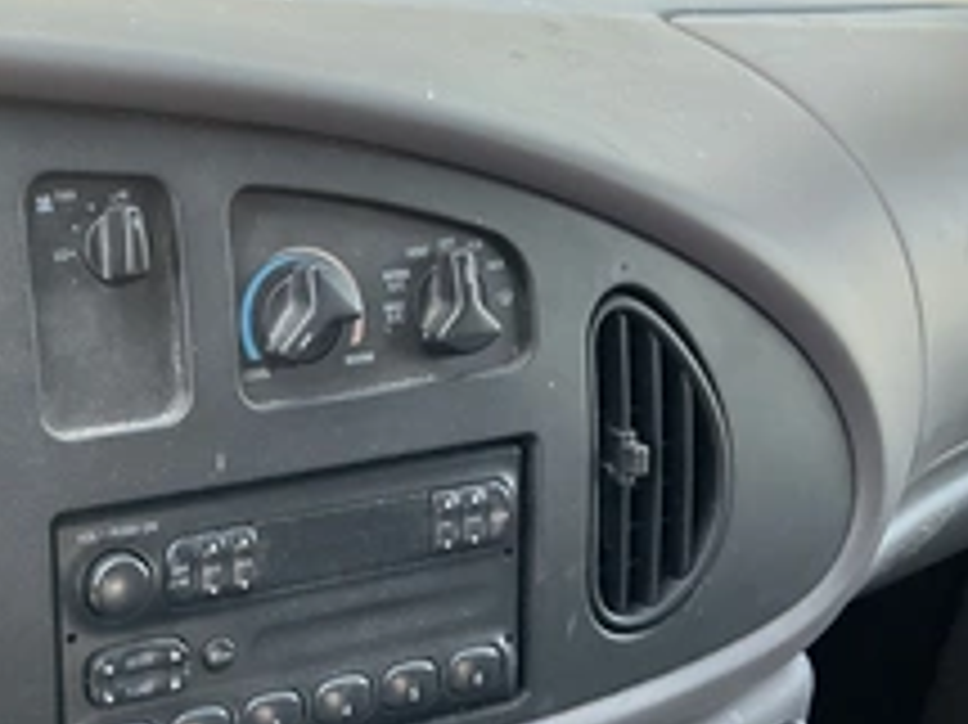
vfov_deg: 26.9
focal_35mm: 54
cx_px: 90
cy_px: 436
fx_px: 1509
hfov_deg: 33.6
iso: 50
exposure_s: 1/122
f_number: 1.8
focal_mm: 3
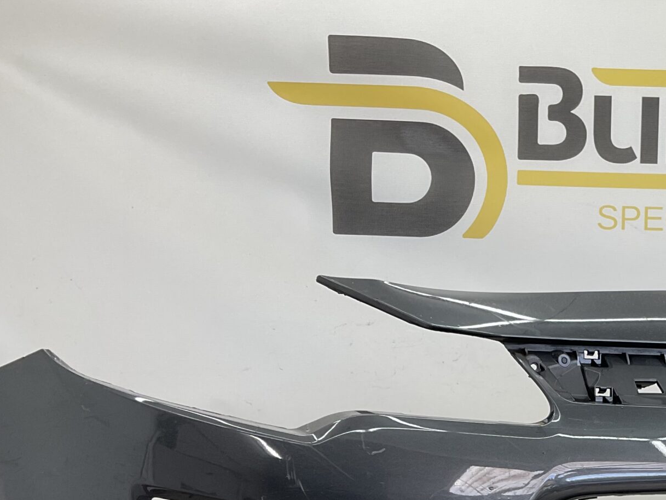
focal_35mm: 61
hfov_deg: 30.1
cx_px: 618
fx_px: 1174
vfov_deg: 23.1
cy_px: 496
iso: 20
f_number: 1.8
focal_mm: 3
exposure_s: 1/120
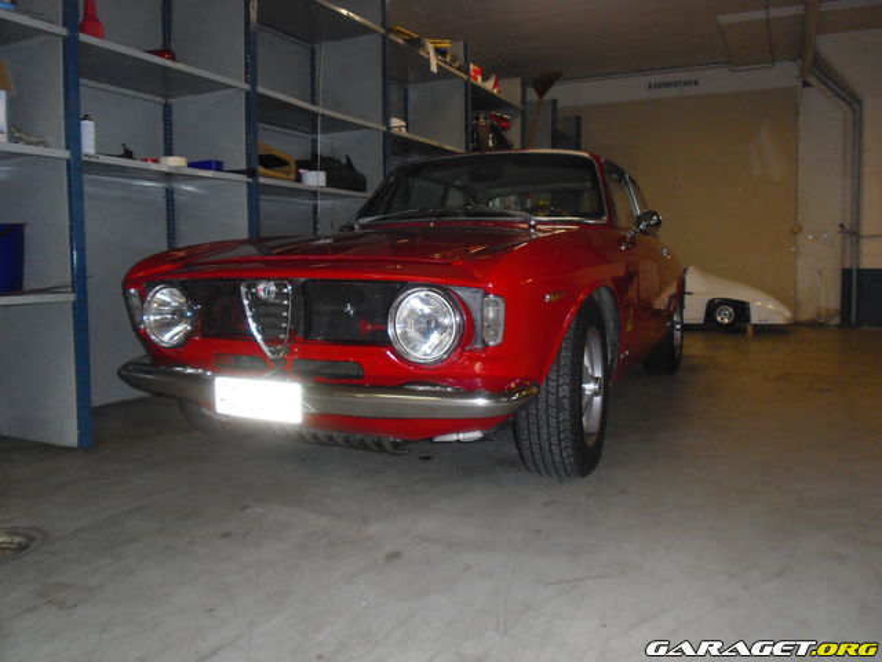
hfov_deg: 63.4
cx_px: 441
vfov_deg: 49.7
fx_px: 713
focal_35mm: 28
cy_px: 331
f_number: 2.6
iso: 200
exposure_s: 1/60
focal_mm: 4.65
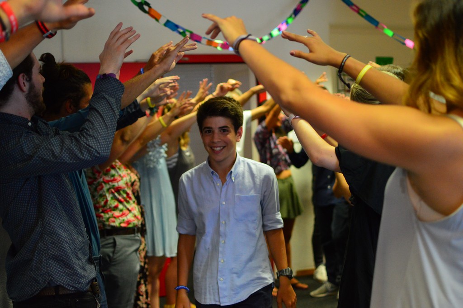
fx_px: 675
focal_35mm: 52
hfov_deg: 37.9
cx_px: 232
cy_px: 154
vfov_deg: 25.7
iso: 1600
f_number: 1.8
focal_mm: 35
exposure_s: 1/250
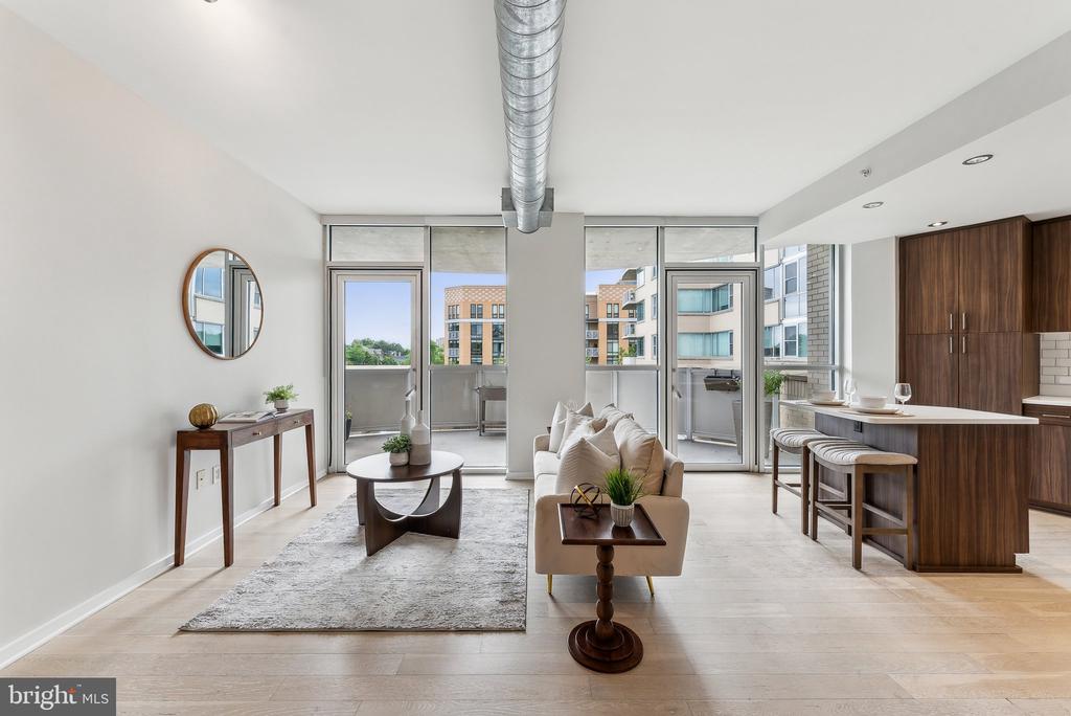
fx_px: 417
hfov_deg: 104.2
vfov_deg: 81.3
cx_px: 536
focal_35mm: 14
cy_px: 358
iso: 250
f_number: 9
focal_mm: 14
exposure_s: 1/1.25
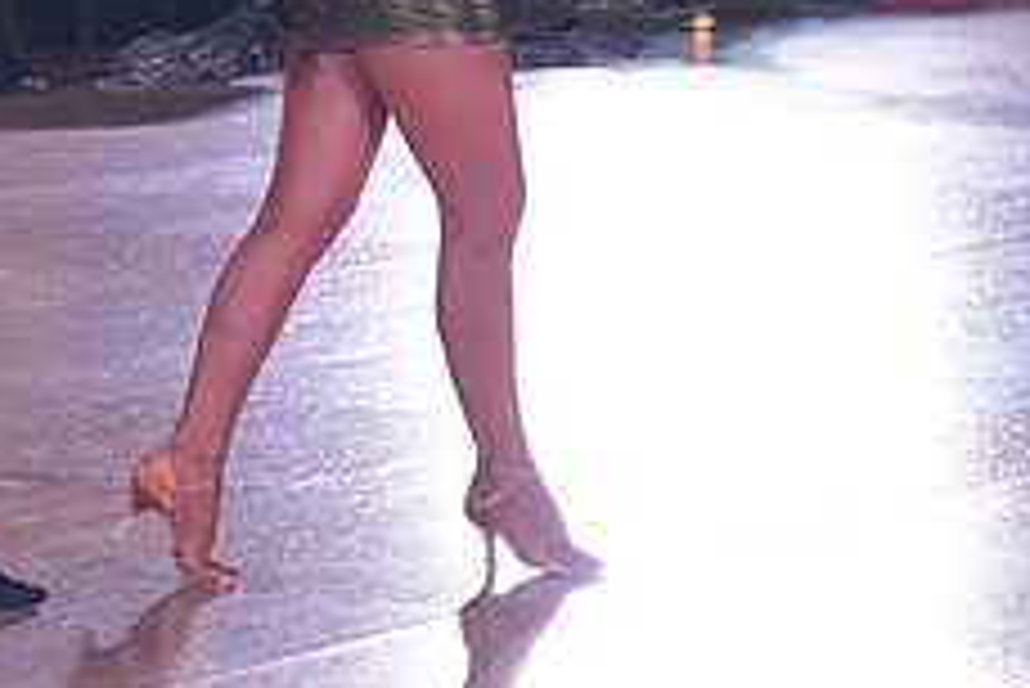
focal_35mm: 210
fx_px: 6012
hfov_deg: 9.8
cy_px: -117
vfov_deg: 6.5
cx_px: 182
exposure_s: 1/400
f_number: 4
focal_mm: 83
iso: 1600
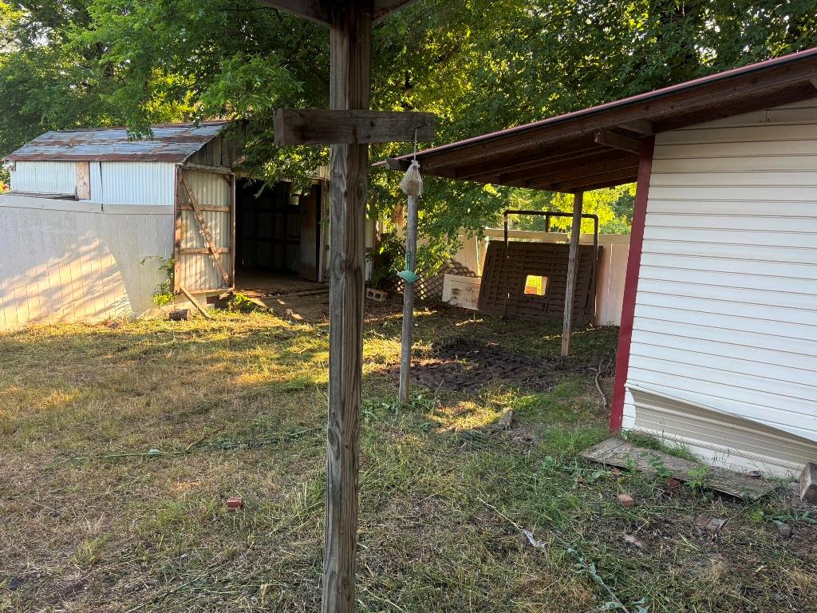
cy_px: 306
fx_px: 614
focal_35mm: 26
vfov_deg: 53.1
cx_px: 408
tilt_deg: -8.9
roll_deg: -2.5
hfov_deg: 67.3
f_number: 1.6
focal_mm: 5.96
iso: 80
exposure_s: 1/235
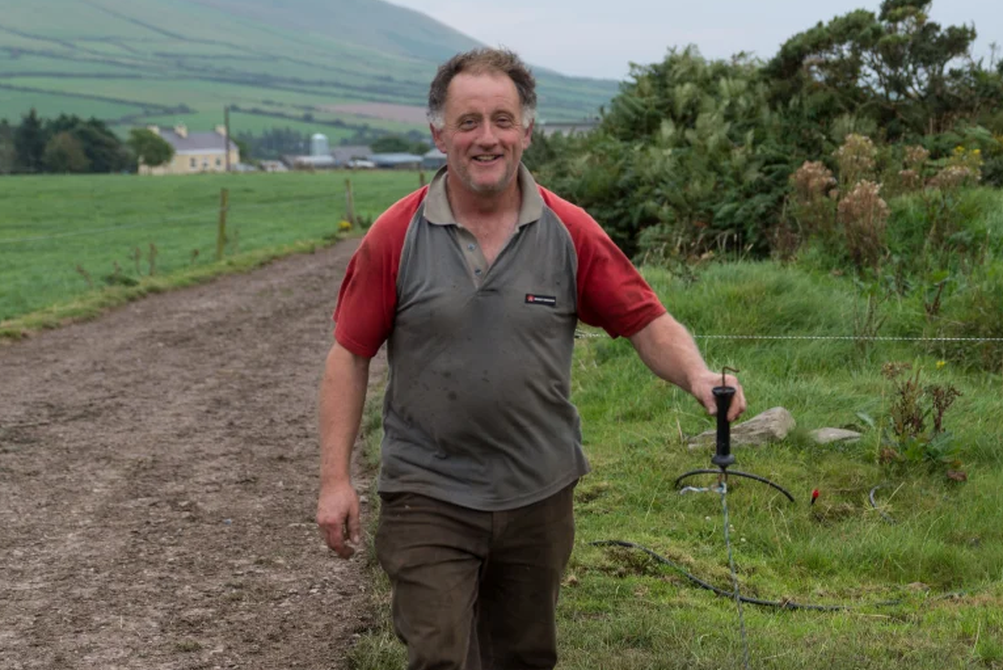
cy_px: 423
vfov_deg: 19.7
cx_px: 650
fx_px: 1923
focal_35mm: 69
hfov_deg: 29.1
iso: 100
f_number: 2.8
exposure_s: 1/125
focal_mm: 44
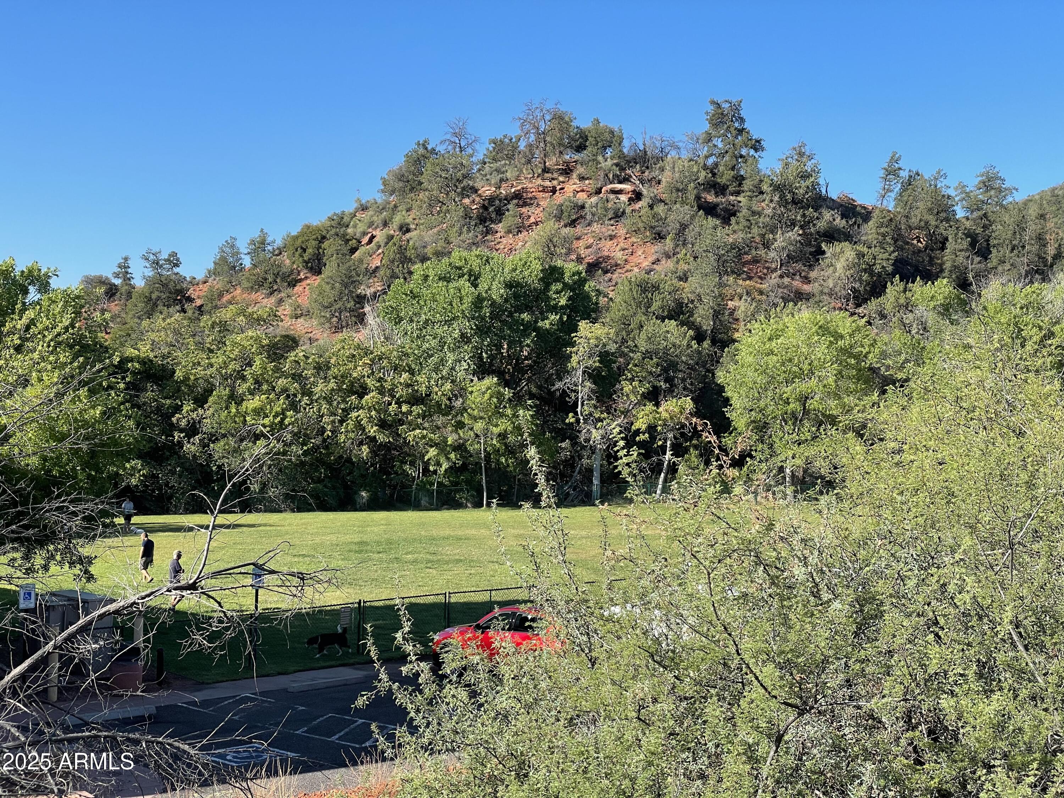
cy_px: 399
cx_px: 532
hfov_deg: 36.8
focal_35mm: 52
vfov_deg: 28.0
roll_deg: -0.8
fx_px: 1598
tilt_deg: +0.5
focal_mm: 6
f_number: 2
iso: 25
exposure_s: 1/872
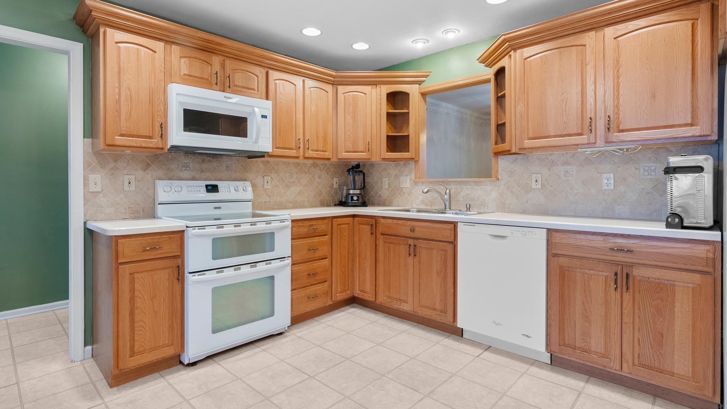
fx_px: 347
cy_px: 200
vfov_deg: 61.0
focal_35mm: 18
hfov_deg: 92.7
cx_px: 360
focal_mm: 17
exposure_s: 1/4
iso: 1000
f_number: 8
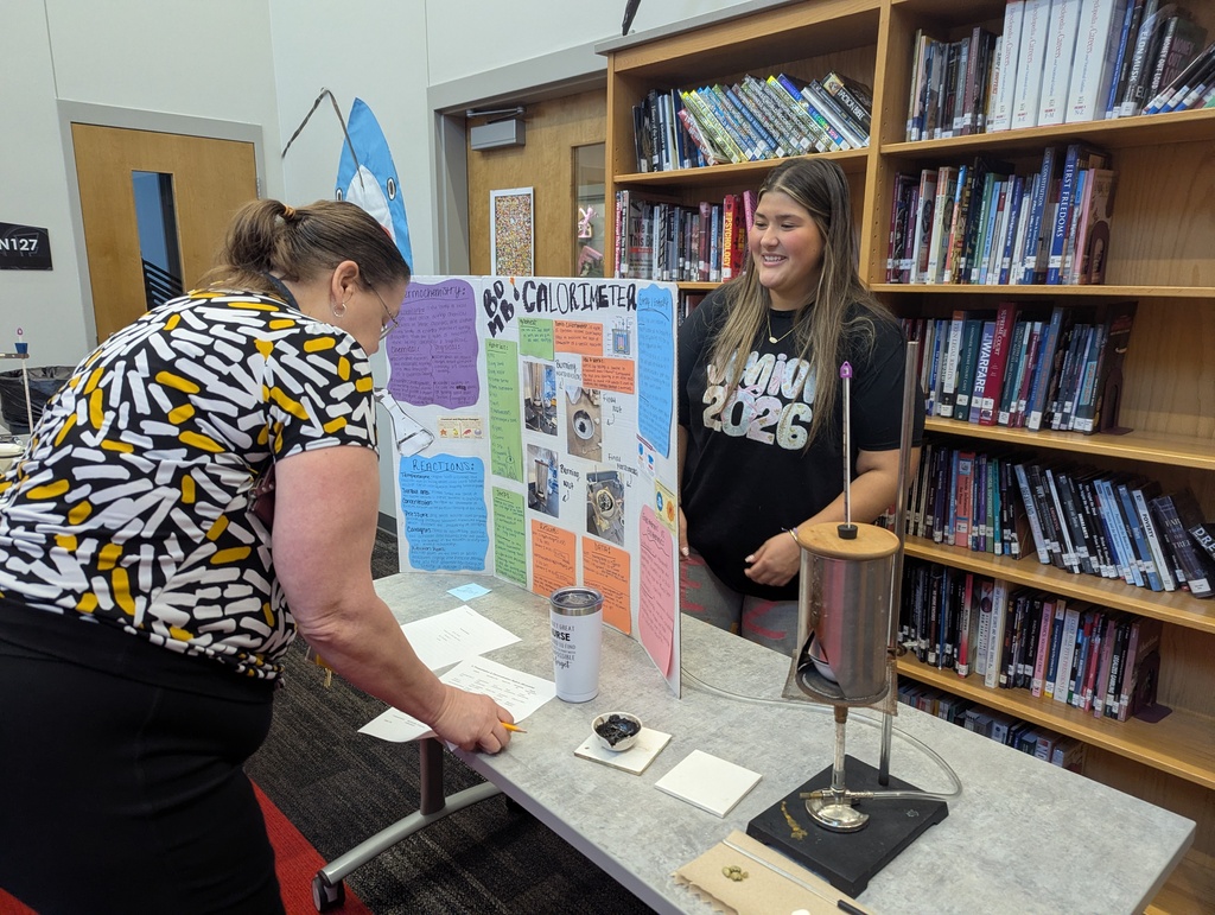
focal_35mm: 24
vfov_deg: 56.9
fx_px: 844
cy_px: 458
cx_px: 608
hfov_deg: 71.5
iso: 258
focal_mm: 6.81
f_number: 1.85
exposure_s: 1/105
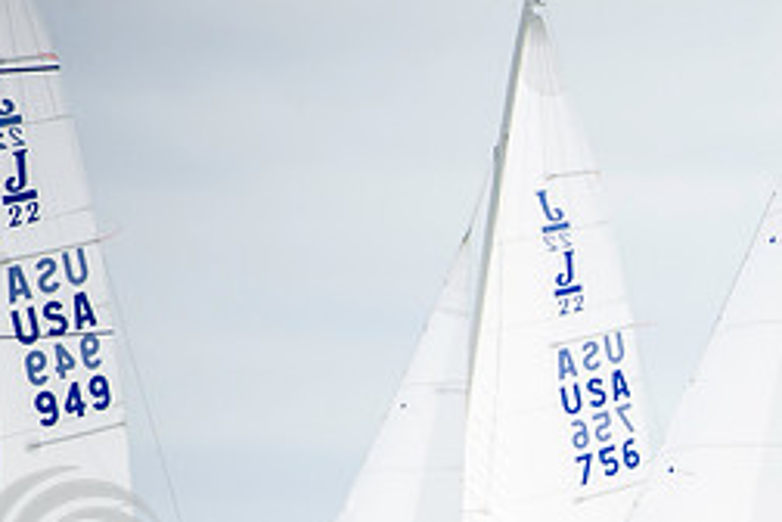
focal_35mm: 933
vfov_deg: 1.5
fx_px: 20265
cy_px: 572
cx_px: 863
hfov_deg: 2.2
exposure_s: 1/5000
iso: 500
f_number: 5
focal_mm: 400
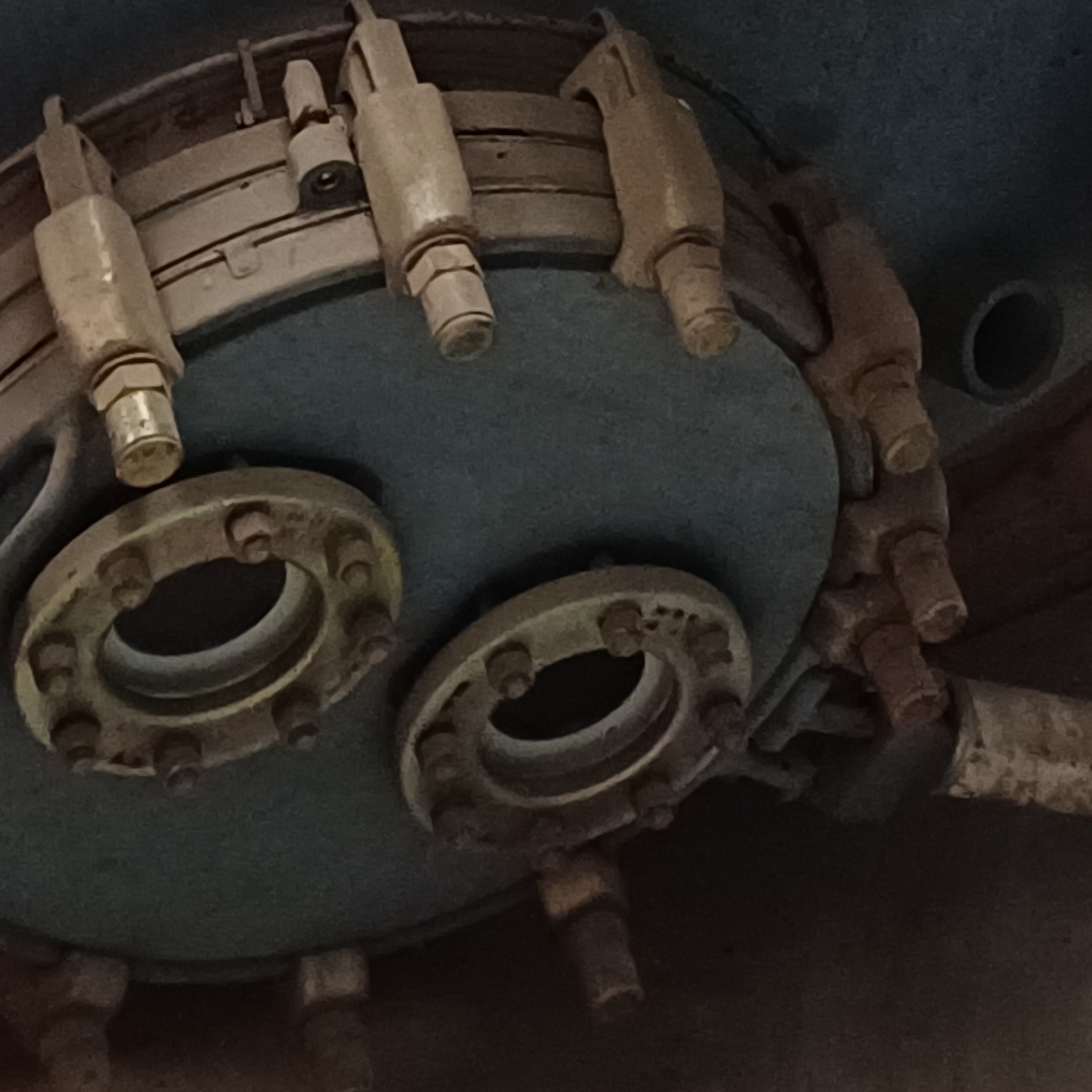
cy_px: -750
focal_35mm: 119
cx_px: 1559
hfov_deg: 13.9
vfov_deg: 13.4
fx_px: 4247
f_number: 1.8
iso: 640
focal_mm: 4.65
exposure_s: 1/25
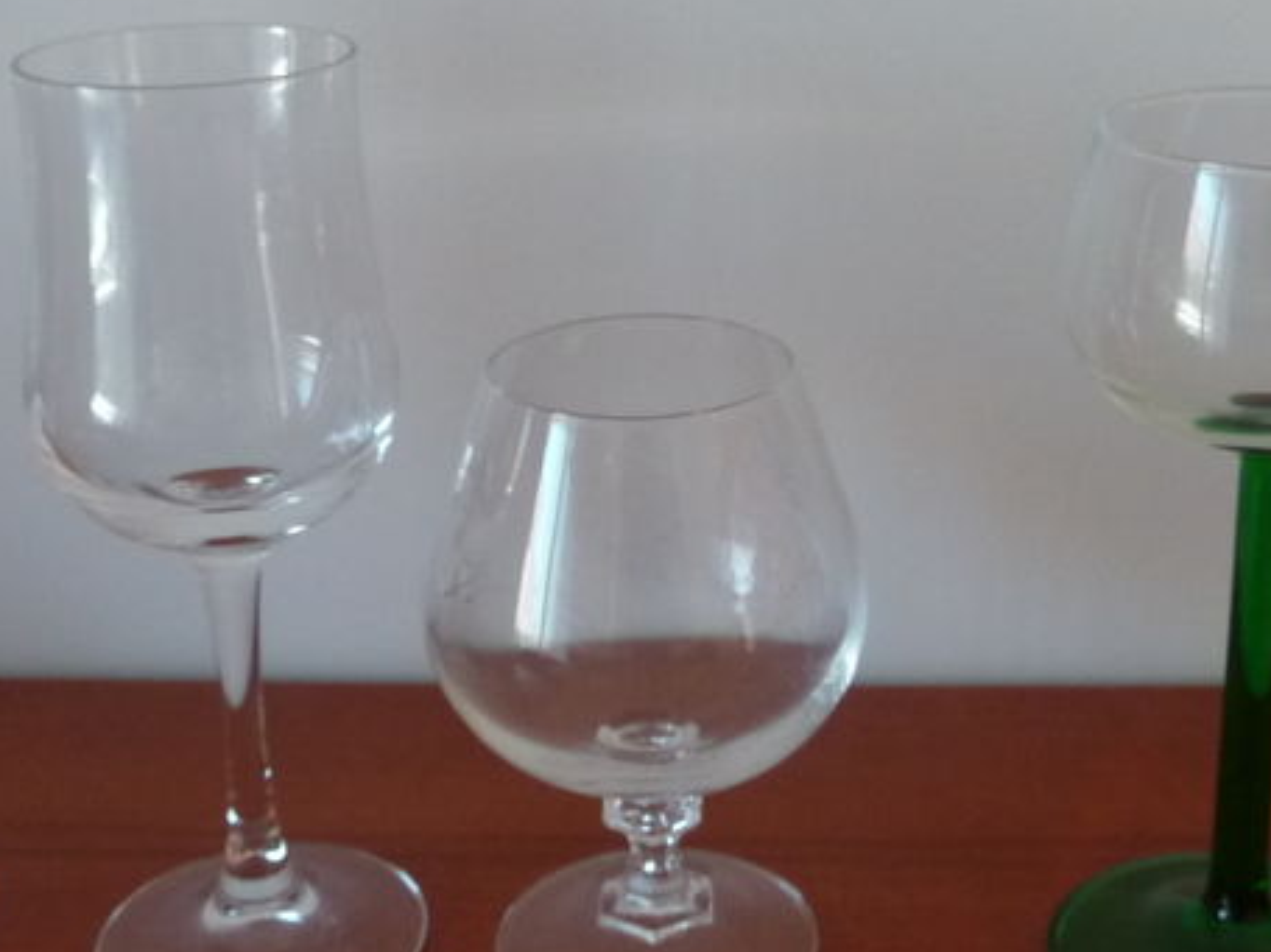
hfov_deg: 34.9
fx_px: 2019
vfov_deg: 26.4
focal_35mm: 55
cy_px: 332
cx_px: 746
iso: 250
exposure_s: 1/30
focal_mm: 4.1
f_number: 3.3
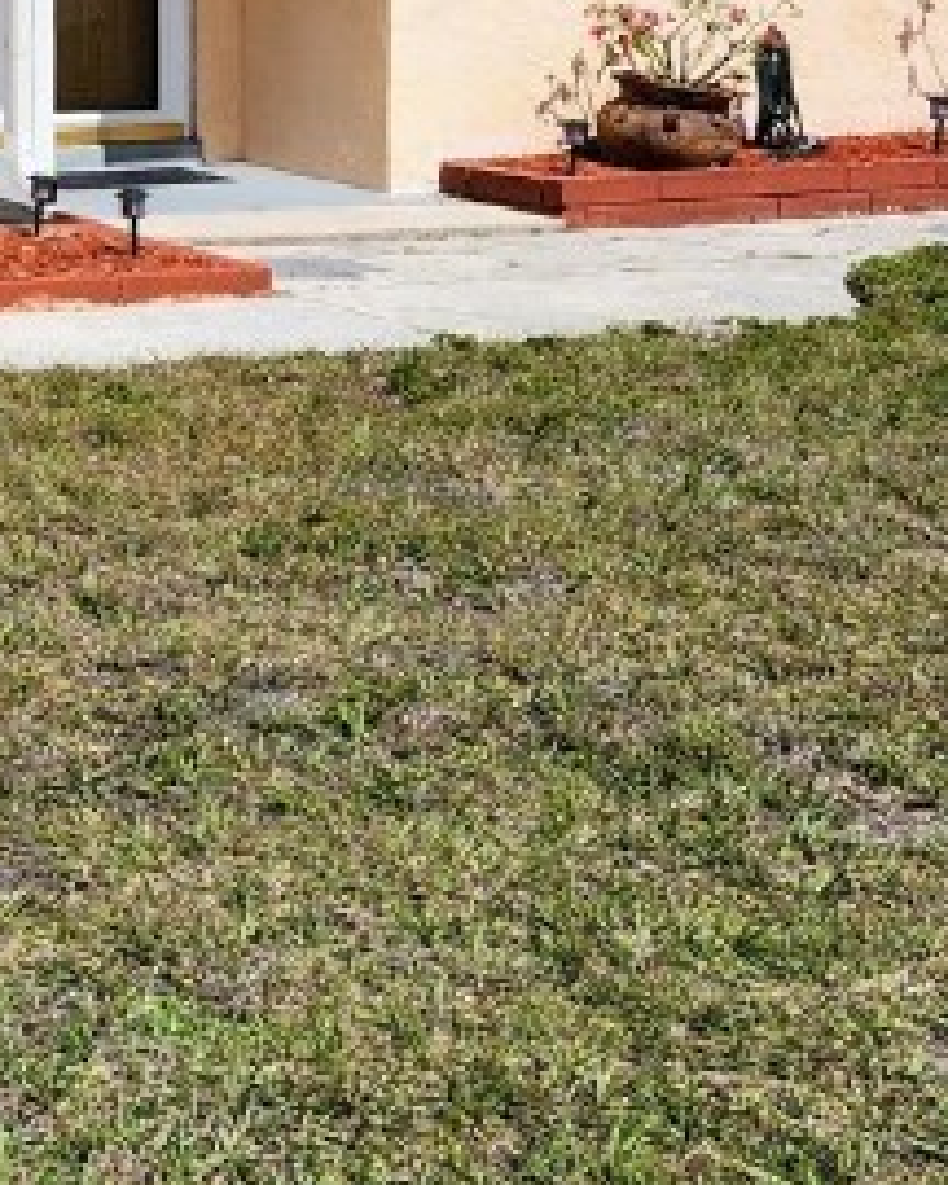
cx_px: -421
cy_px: 48
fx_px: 2981
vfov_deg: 21.8
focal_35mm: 85
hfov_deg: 16.6
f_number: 1.8
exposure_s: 1/3717
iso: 25
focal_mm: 5.54
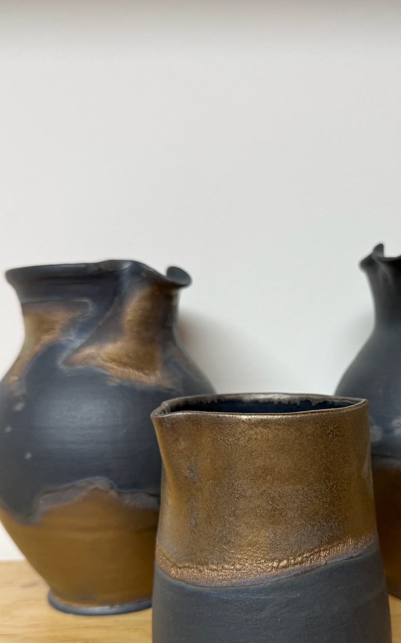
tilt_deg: -5.5
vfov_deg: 54.7
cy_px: 403
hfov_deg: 35.4
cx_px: 304
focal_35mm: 35
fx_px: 612
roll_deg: +0.6
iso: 100
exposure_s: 1/100
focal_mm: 6.76
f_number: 1.78
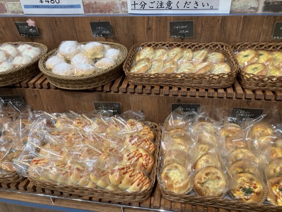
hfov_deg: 63.4
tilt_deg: -32.0
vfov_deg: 49.7
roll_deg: +3.0
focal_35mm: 28
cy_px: 106
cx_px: 141
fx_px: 228
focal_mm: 3.99
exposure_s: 1/121
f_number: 1.8
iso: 50
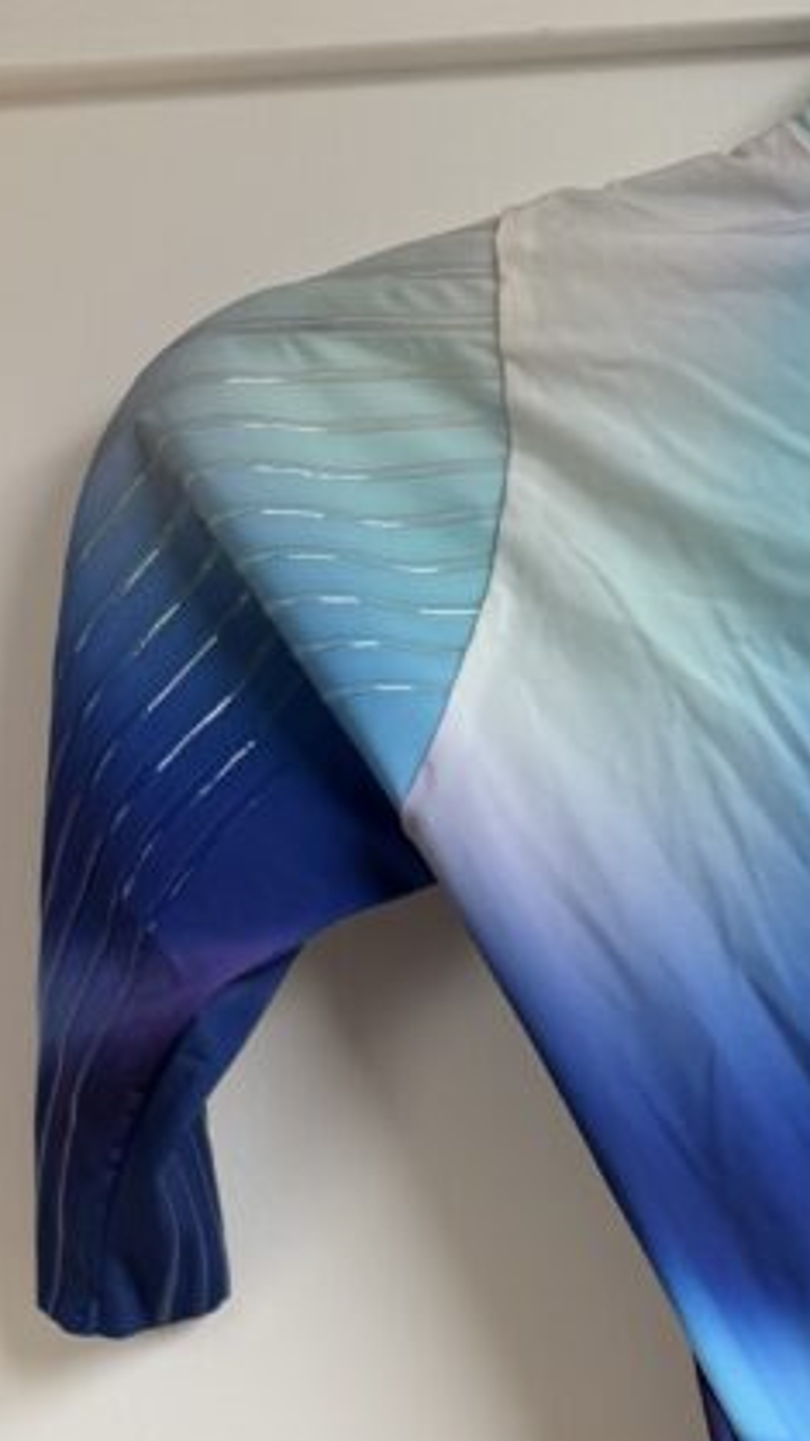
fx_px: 2445
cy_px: 1644
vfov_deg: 29.2
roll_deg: +4.7
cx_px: 1182
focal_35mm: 64
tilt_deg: -14.7
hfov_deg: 17.2
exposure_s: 1/121
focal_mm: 6.76
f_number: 1.78
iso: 125
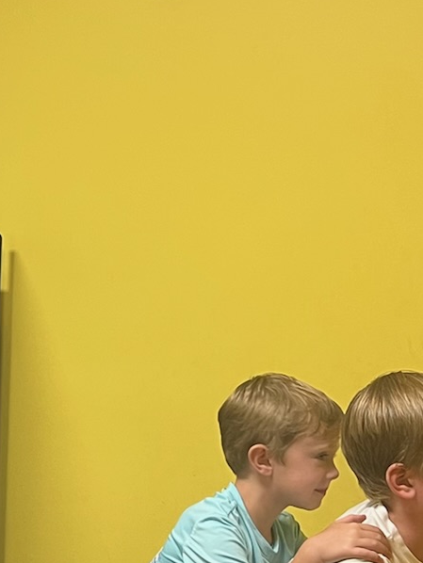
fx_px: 1449
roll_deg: -0.7
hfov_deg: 15.9
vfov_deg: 22.0
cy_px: 341
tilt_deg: -4.7
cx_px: -89
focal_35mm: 89
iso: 100
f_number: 1.5
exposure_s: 1/60
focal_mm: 5.7
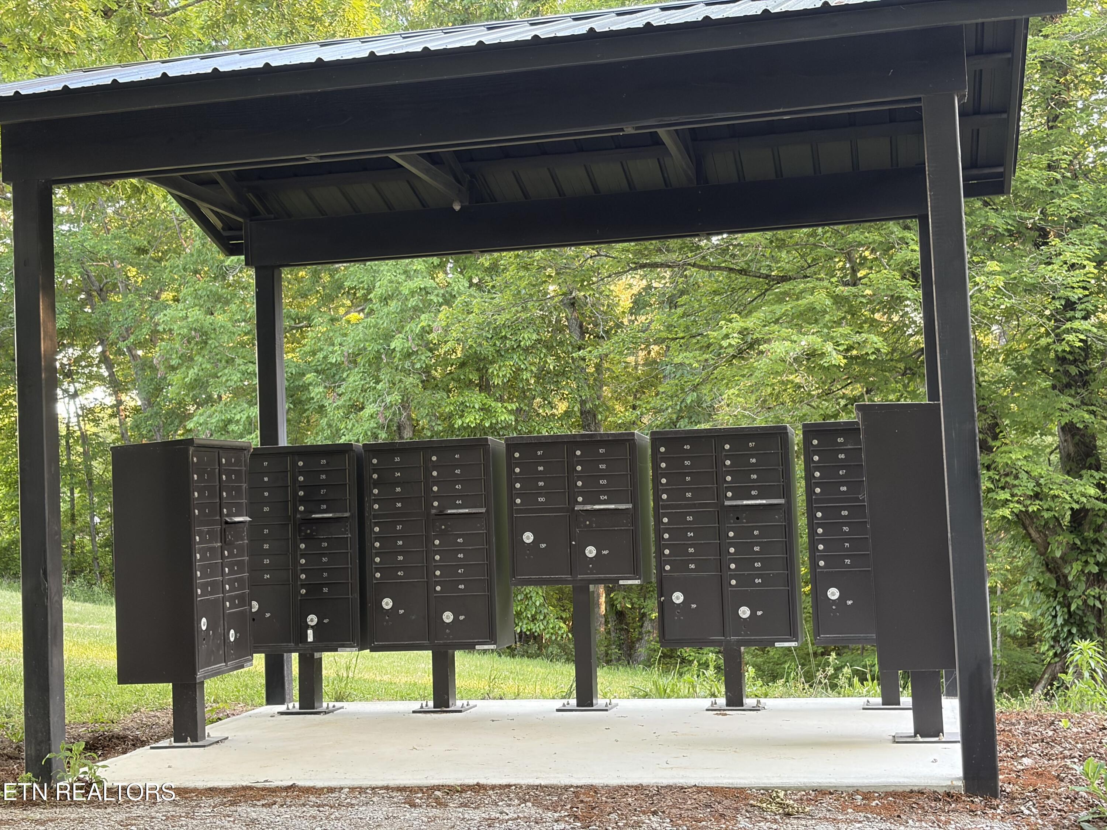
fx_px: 1663
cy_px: 415
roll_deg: +2.1
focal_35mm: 52
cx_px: 554
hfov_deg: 36.8
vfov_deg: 28.0
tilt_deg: +4.6
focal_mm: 5.96
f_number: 1.6
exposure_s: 1/60
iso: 125
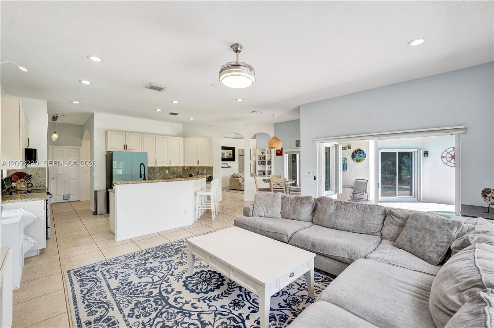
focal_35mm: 14
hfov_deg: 104.3
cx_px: 247
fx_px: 192
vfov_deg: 81.1
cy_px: 164
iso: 1250
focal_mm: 14
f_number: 4
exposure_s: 1/400
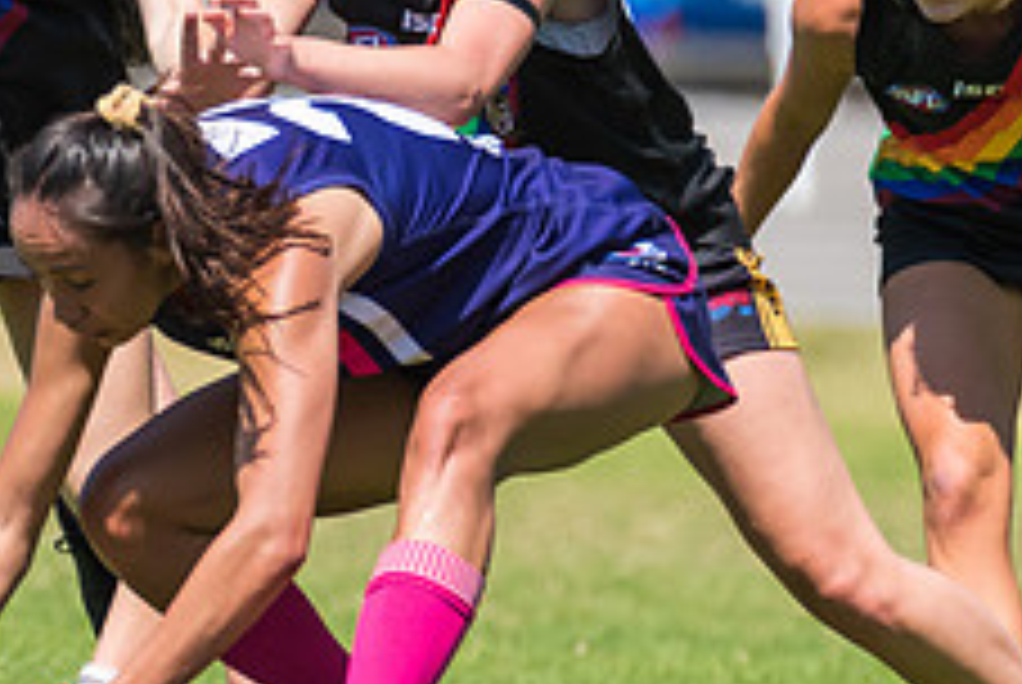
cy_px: 398
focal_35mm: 1668
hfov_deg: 1.2
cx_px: 116
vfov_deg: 0.8
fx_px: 47413
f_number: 6.3
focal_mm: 450
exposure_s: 1/2500
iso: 800
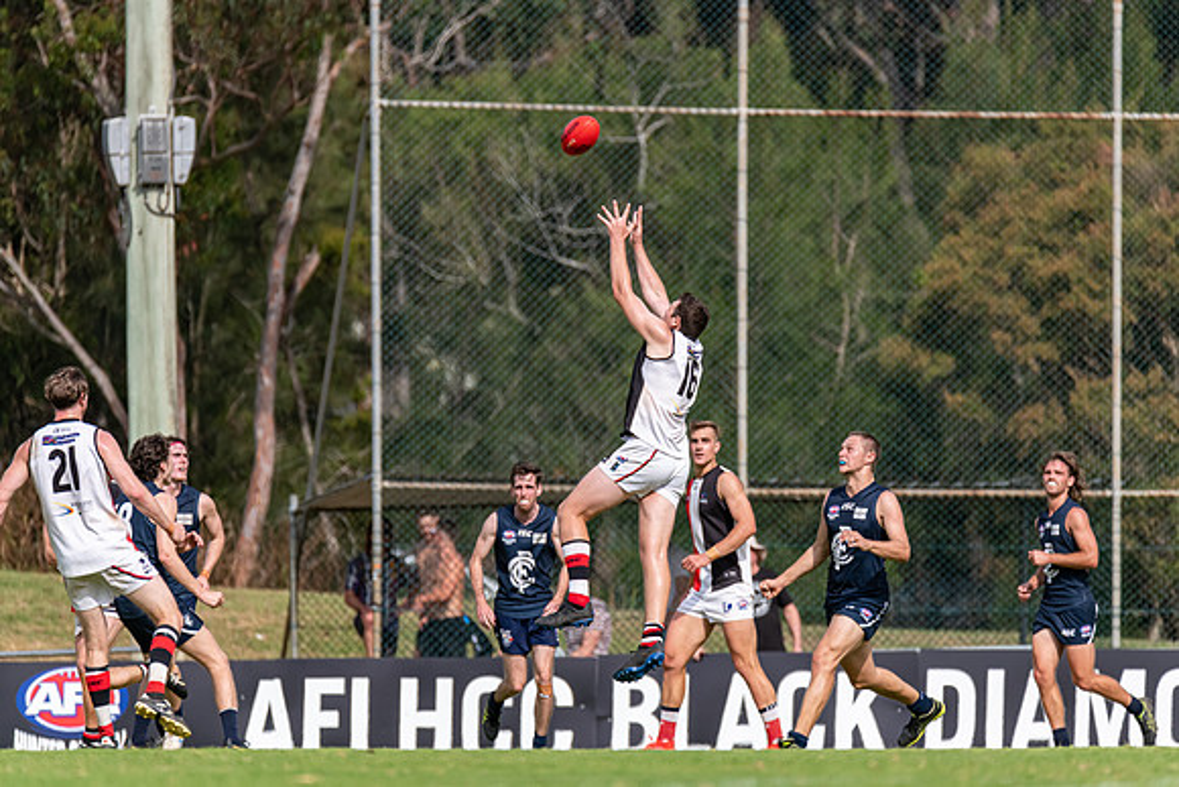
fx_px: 18370
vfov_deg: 2.5
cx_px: 596
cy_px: 394
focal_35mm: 561
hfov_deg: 3.7
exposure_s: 1/3200
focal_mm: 550
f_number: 6.3
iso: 800
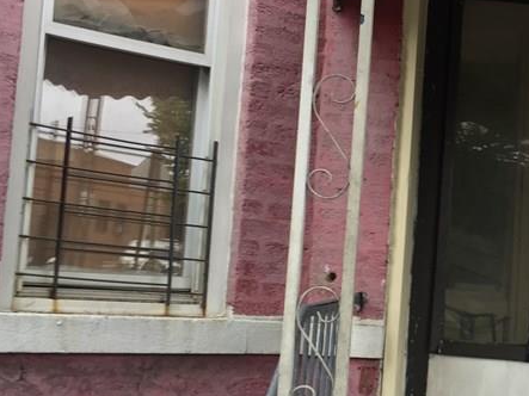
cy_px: 235
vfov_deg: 21.9
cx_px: 533
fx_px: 1024
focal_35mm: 67
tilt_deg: +2.3
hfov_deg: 27.3
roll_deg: -3.6
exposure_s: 1/60
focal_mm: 4.15
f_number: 2.2
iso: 40
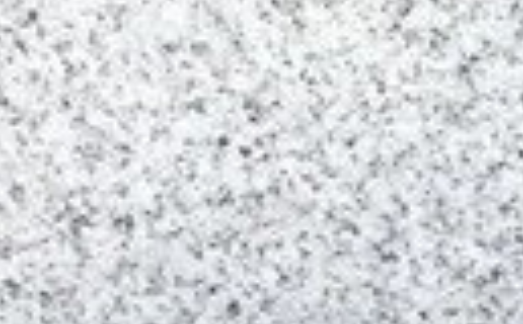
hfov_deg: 7.6
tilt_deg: -45.8
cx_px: 1751
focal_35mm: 230
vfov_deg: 5.3
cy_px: 1023
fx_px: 3271
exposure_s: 1/106
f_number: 2.4
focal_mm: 3.3
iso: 25
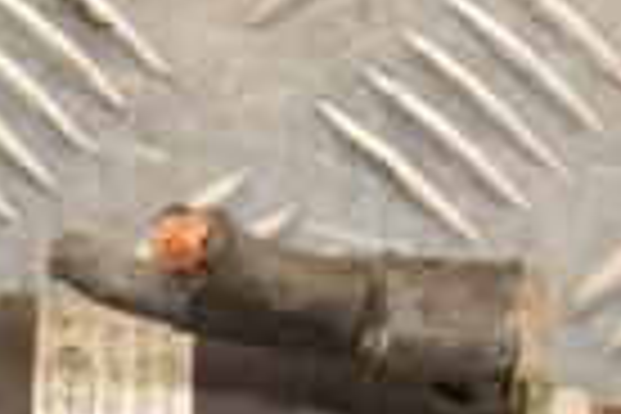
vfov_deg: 3.0
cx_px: 117
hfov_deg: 4.5
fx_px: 7883
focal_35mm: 457
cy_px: 742
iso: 800
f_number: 5.3
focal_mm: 70
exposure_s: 1/100
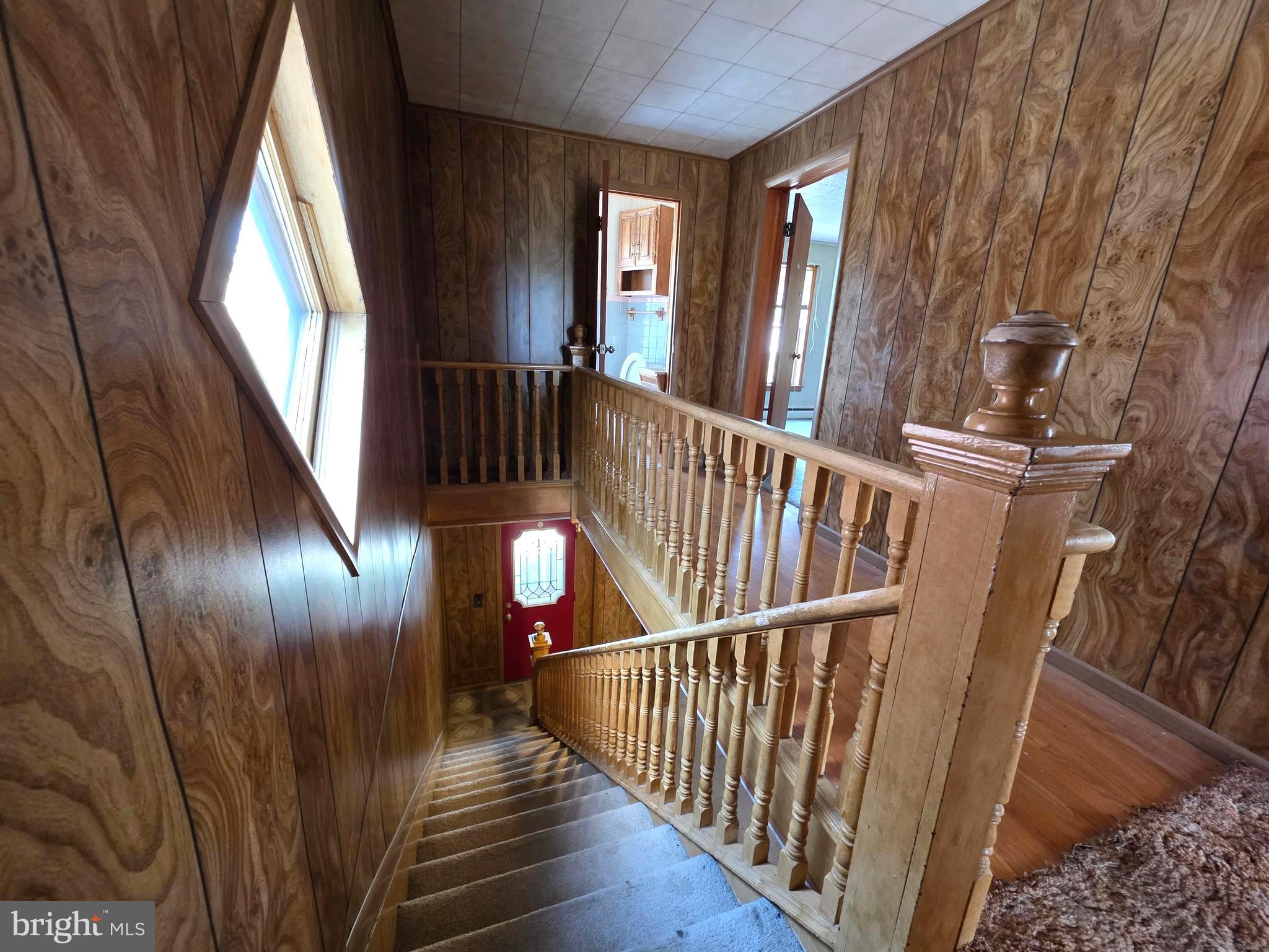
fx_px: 477
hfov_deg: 106.2
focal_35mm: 13
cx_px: 634
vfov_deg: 89.9
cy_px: 476
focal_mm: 2.2
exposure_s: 1/60
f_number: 1.9
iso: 500
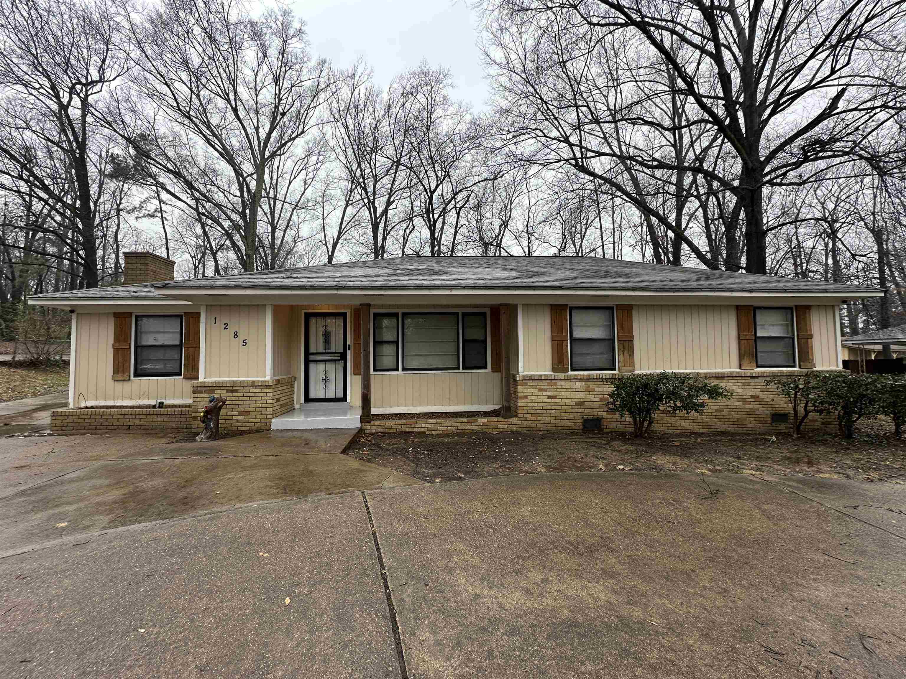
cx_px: 453
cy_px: 340
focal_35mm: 14
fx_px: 366
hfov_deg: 102.1
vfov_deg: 85.7
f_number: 2.2
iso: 40
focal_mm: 2.22
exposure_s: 1/170
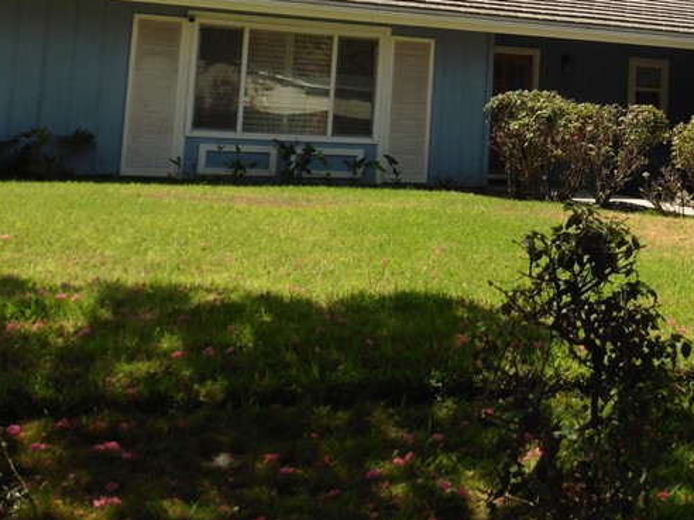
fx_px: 1002
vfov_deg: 28.0
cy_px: 55
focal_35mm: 50
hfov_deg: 34.4
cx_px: 708
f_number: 4
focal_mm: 4.3
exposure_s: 1/640
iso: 100
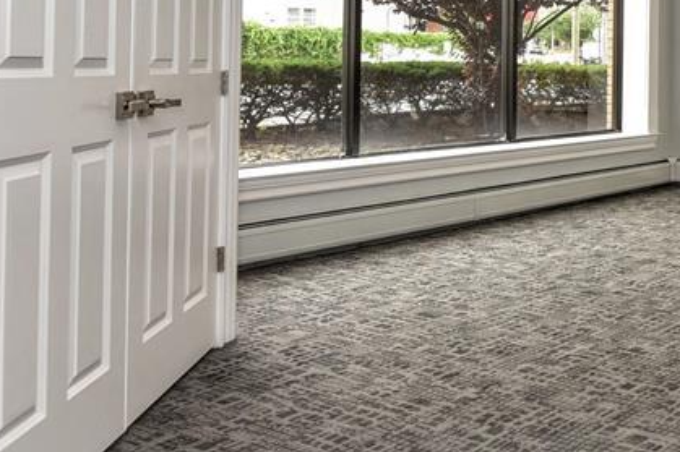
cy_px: 48
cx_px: 810
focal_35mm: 44
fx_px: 831
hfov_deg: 35.4
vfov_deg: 29.3
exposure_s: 1/125
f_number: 5.6
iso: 800
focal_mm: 18
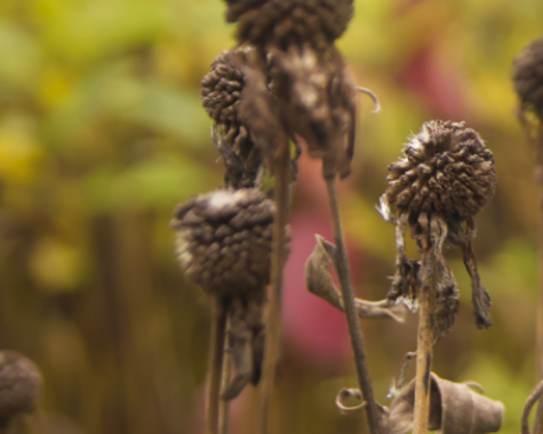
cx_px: 632
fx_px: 2434
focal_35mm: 151
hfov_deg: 12.5
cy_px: 99
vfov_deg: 10.2
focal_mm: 35
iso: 500
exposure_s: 1/200
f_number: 5
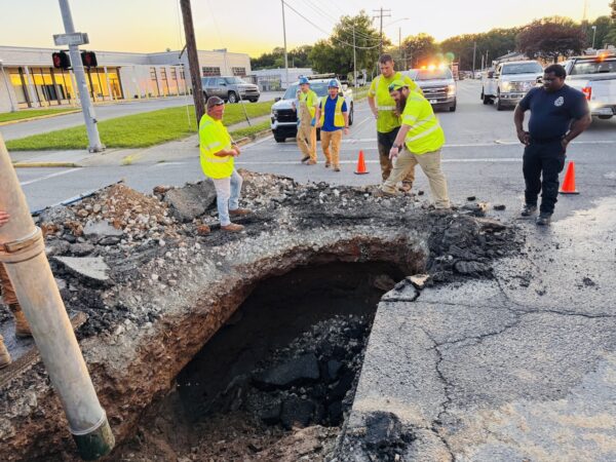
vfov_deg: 56.8
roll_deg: +4.7
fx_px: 427
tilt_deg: -18.8
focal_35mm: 24
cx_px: 308
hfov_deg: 71.6
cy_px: 231
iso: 200
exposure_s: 1/49
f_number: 1.78
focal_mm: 6.76
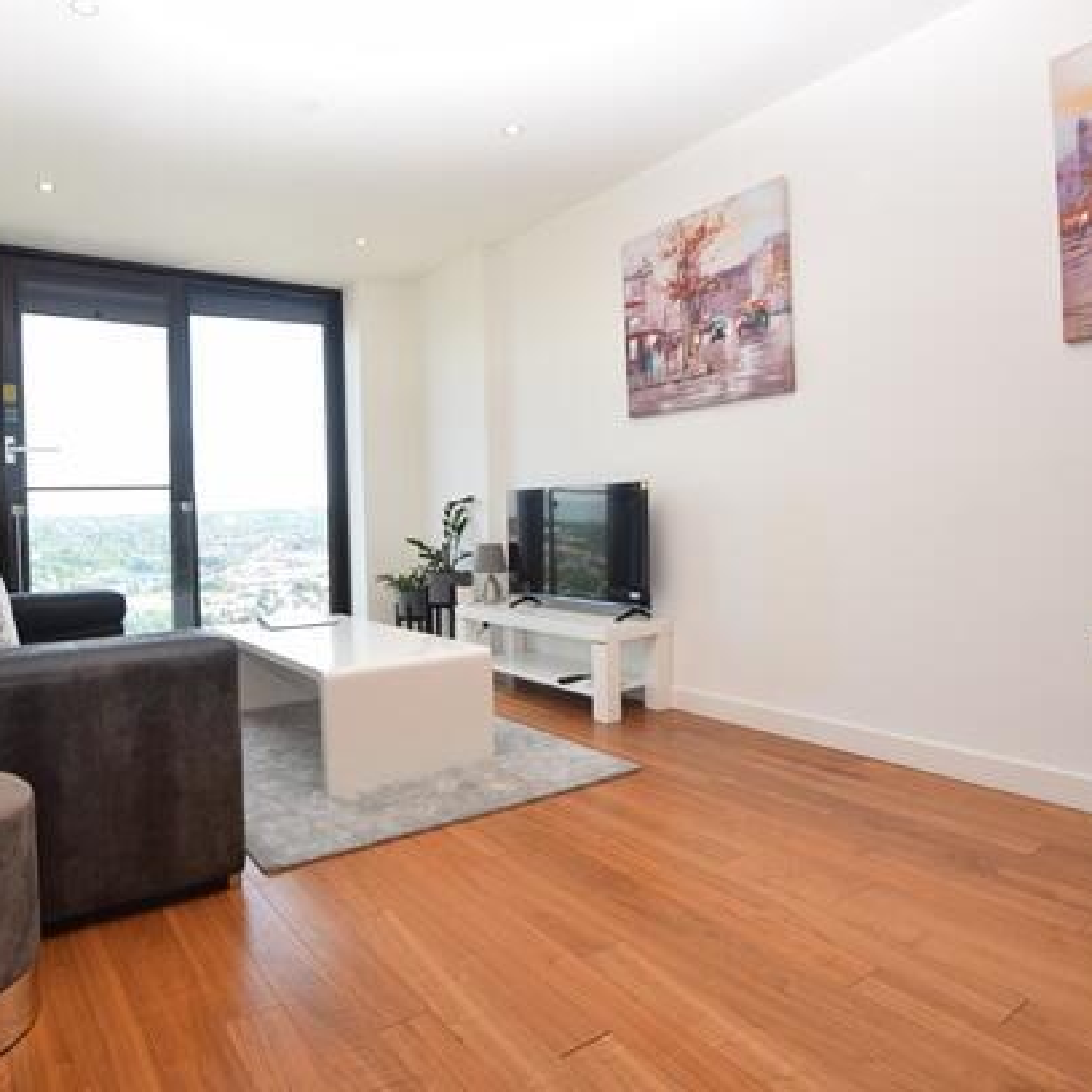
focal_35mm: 20
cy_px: 527
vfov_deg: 74.8
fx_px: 714
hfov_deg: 73.4
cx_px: 399
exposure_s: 1/125
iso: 280
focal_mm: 10
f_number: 5.6
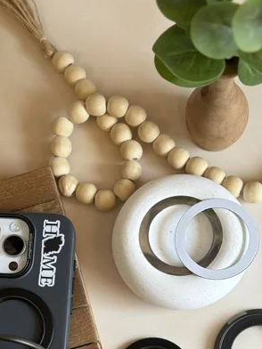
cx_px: 129
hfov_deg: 17.4
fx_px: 858
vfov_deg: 22.7
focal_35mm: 85
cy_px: 280
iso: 50
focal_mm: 5.96
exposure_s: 1/173
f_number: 1.6
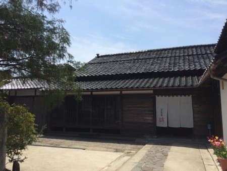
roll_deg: +0.0
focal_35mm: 29
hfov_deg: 61.6
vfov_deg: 48.3
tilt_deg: +6.7
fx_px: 190
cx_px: 114
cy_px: 86
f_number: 2.2
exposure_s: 1/2740
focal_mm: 4.15
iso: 32
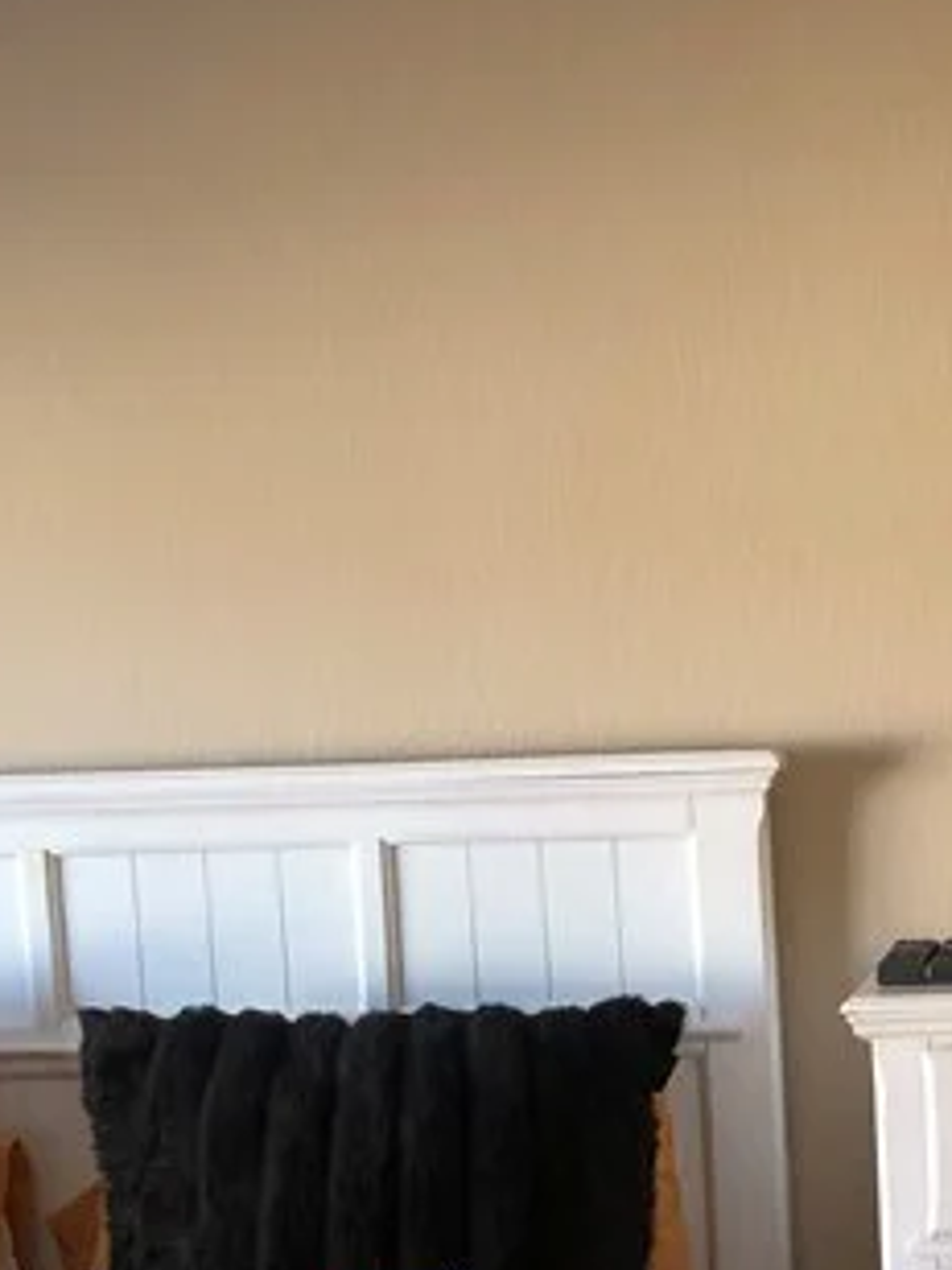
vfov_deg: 21.0
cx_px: 1100
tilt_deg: -2.2
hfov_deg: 15.4
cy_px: 862
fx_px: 3410
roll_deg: +0.2
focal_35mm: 93
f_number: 1.8
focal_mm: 3.99
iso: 40
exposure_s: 1/30
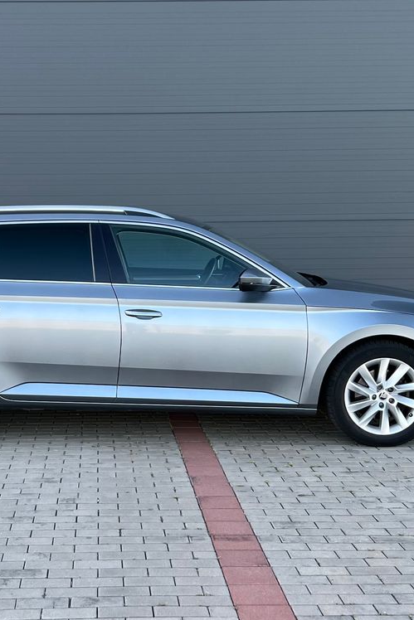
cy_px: 317
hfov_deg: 35.3
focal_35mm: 37
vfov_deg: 51.9
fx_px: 638
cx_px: 116
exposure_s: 1/121
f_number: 1.5
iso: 40
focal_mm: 5.7
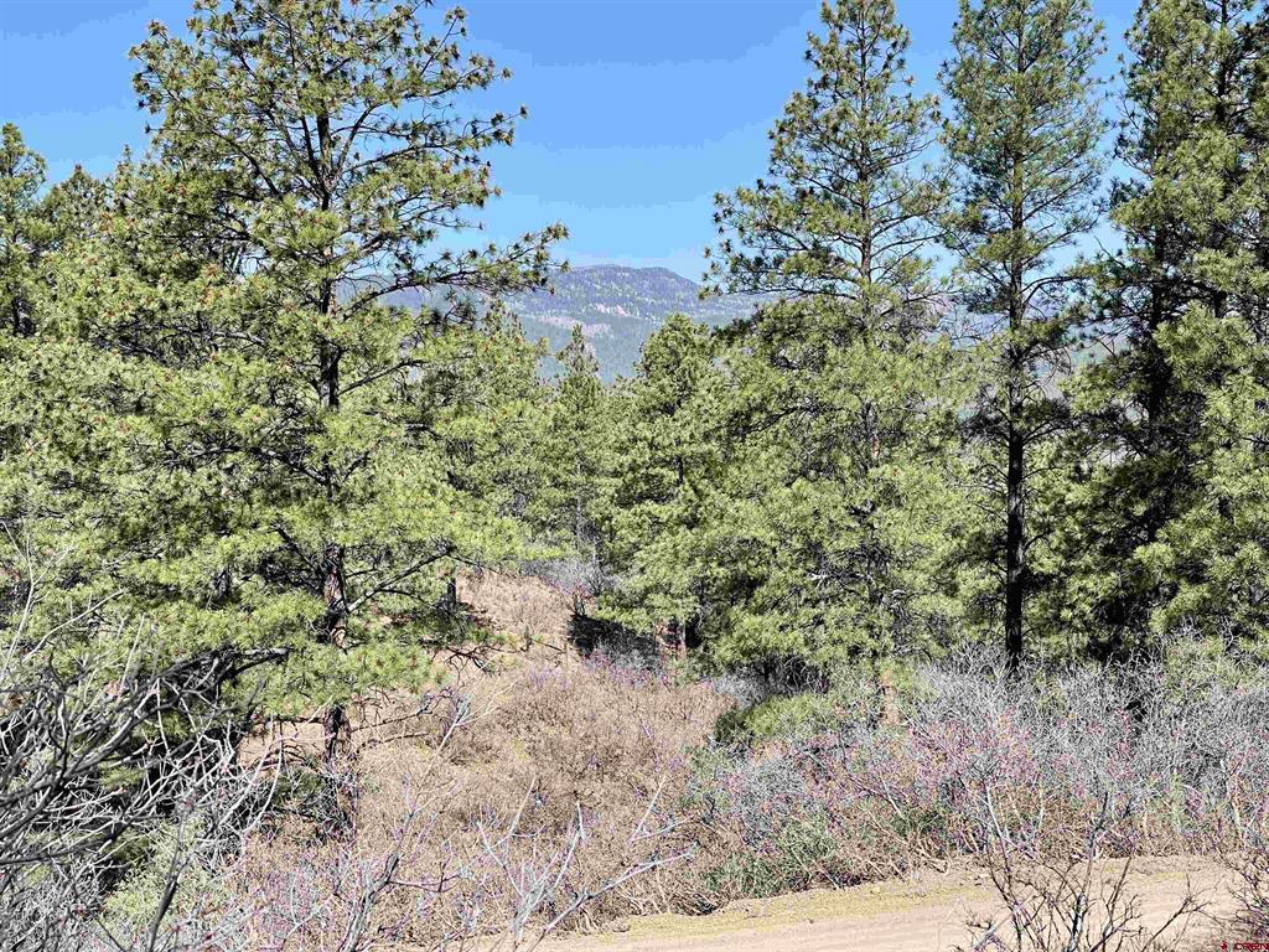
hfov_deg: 30.3
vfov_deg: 22.9
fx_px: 2346
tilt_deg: -0.3
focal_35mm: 64
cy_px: 476
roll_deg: +0.7
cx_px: 634
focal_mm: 7.5
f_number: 2.2
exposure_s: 1/827
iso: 20
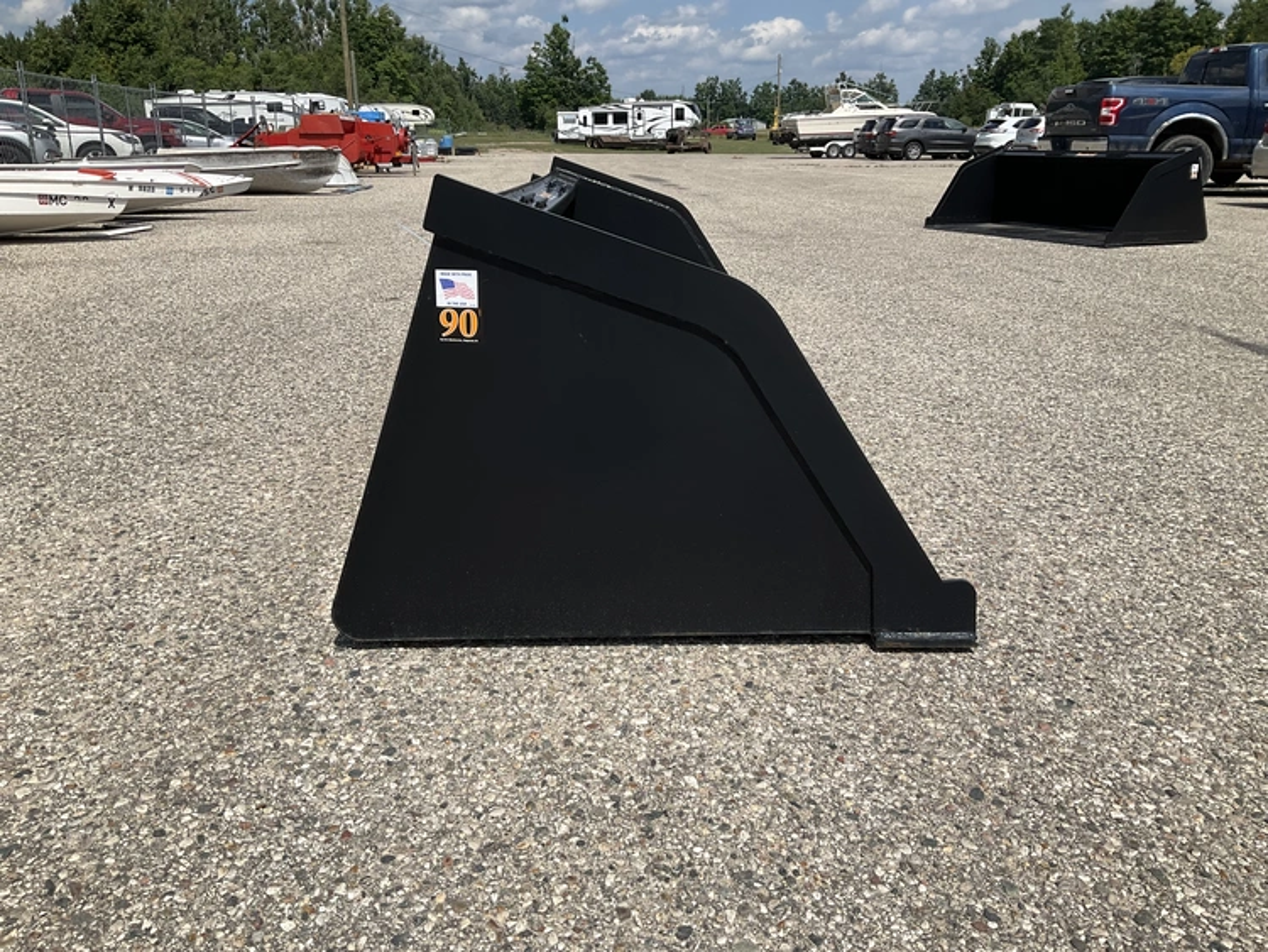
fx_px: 1063
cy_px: 476
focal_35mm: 29
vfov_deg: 48.3
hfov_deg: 61.6
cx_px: 634
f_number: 1.8
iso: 25
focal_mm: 3
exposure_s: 1/3322
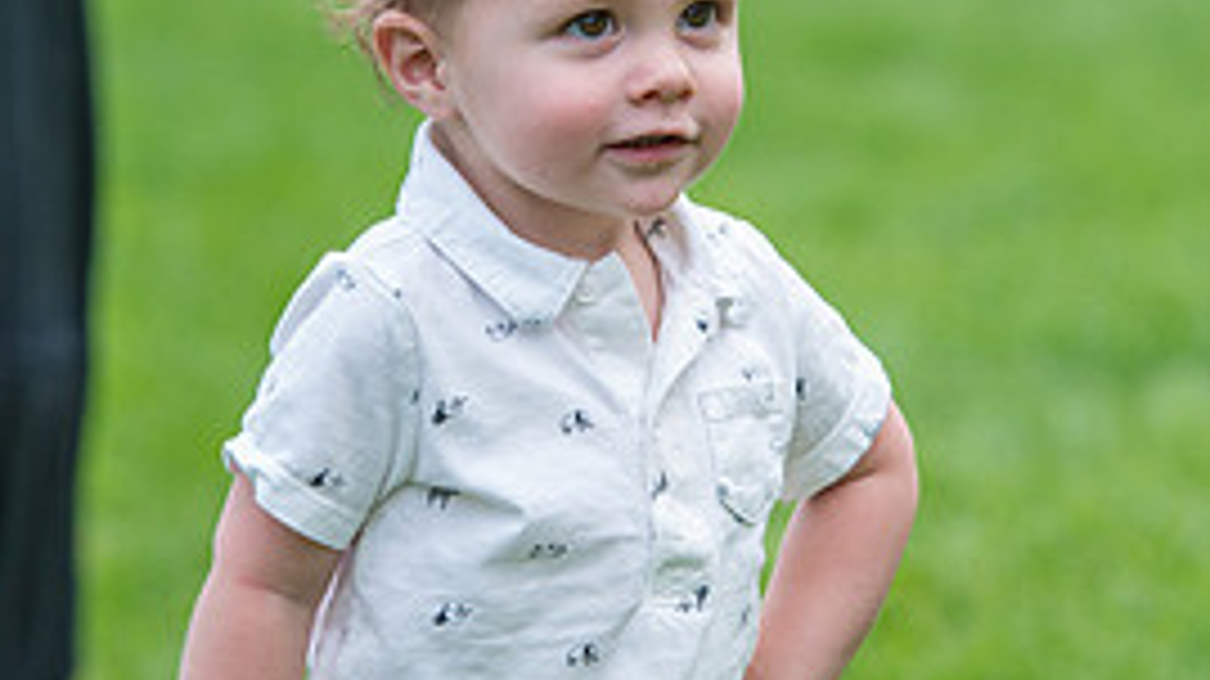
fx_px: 11224
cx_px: 454
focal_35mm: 350
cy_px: 169
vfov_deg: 3.5
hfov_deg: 6.2
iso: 400
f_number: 5
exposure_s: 1/400
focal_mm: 155
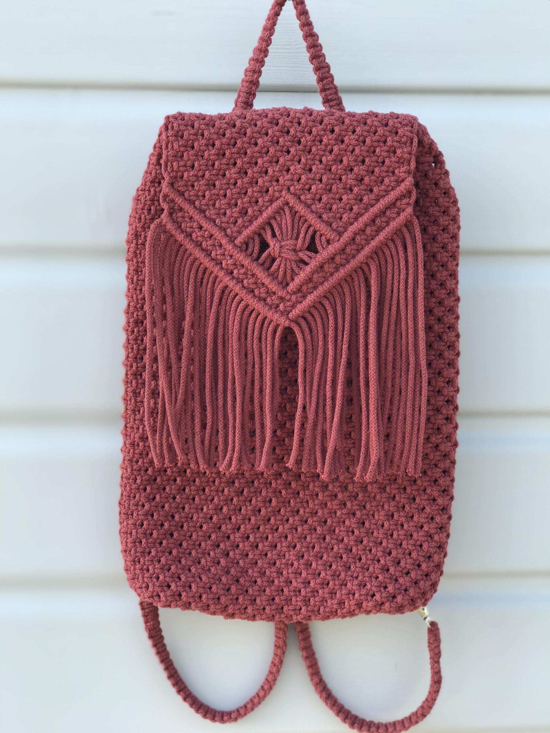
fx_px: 1208
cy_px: 366
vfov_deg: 33.8
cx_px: 275
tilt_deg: -5.2
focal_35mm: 57
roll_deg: -0.5
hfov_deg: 25.7
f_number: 2.8
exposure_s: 1/184
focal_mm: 6.6
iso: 20
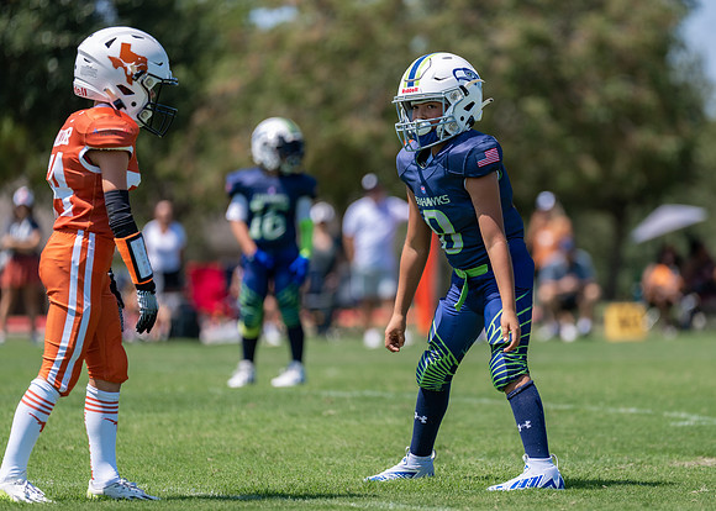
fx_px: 5329
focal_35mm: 262
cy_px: 267
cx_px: 473
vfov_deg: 5.5
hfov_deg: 7.7
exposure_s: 1/2000
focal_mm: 200
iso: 100
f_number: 2.8
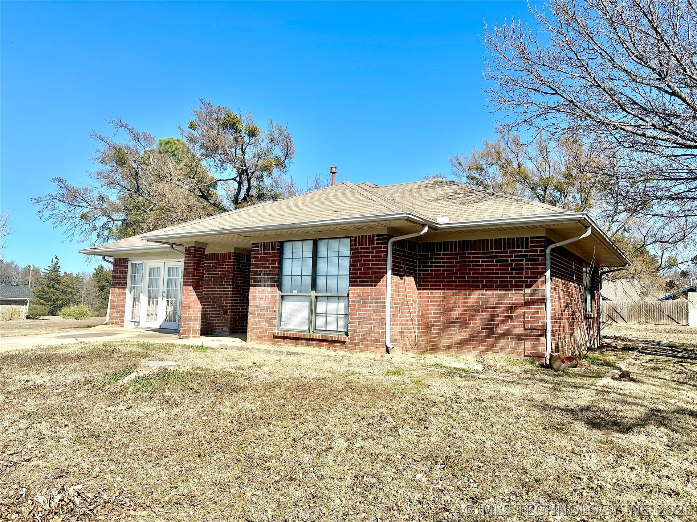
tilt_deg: +5.6
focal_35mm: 24
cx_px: 348
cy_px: 261
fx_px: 483
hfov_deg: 71.6
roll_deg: -2.2
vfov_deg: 56.8
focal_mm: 6.86
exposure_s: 1/4348
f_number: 1.78
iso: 80
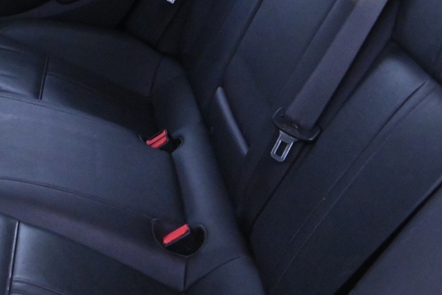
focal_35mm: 61
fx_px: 749
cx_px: 51
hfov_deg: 31.5
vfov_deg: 21.8
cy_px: 35
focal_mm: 16
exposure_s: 1/25
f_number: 4.5
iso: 7200
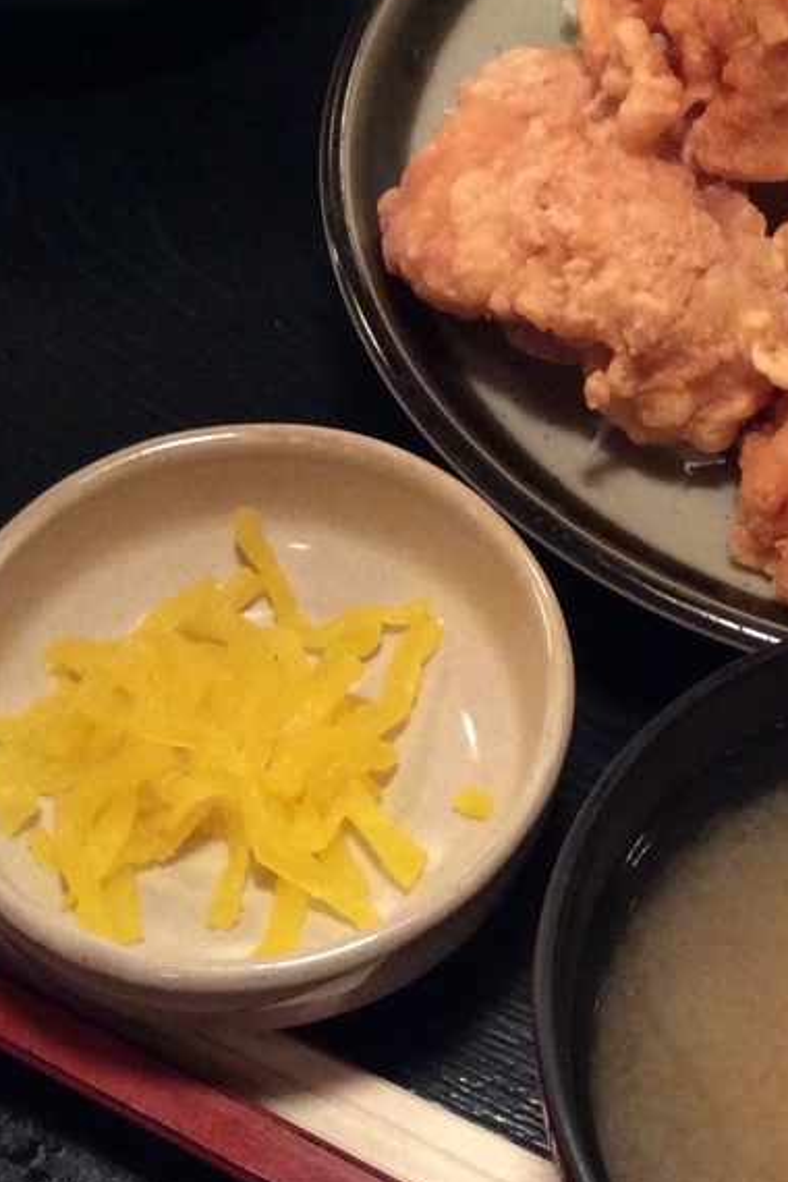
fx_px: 2298
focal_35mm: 70
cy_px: 431
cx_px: 394
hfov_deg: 19.5
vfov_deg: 28.7
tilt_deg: -53.4
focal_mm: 3.3
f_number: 2.4
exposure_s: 1/24
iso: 250
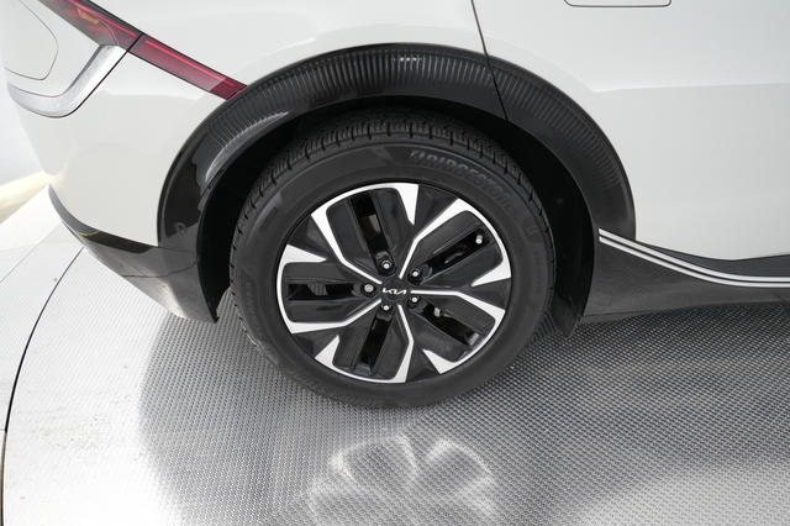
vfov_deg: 46.4
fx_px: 614
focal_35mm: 28
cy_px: 263
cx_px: 395
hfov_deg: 65.5
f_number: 2.8
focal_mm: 28
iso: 3200
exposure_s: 1/250
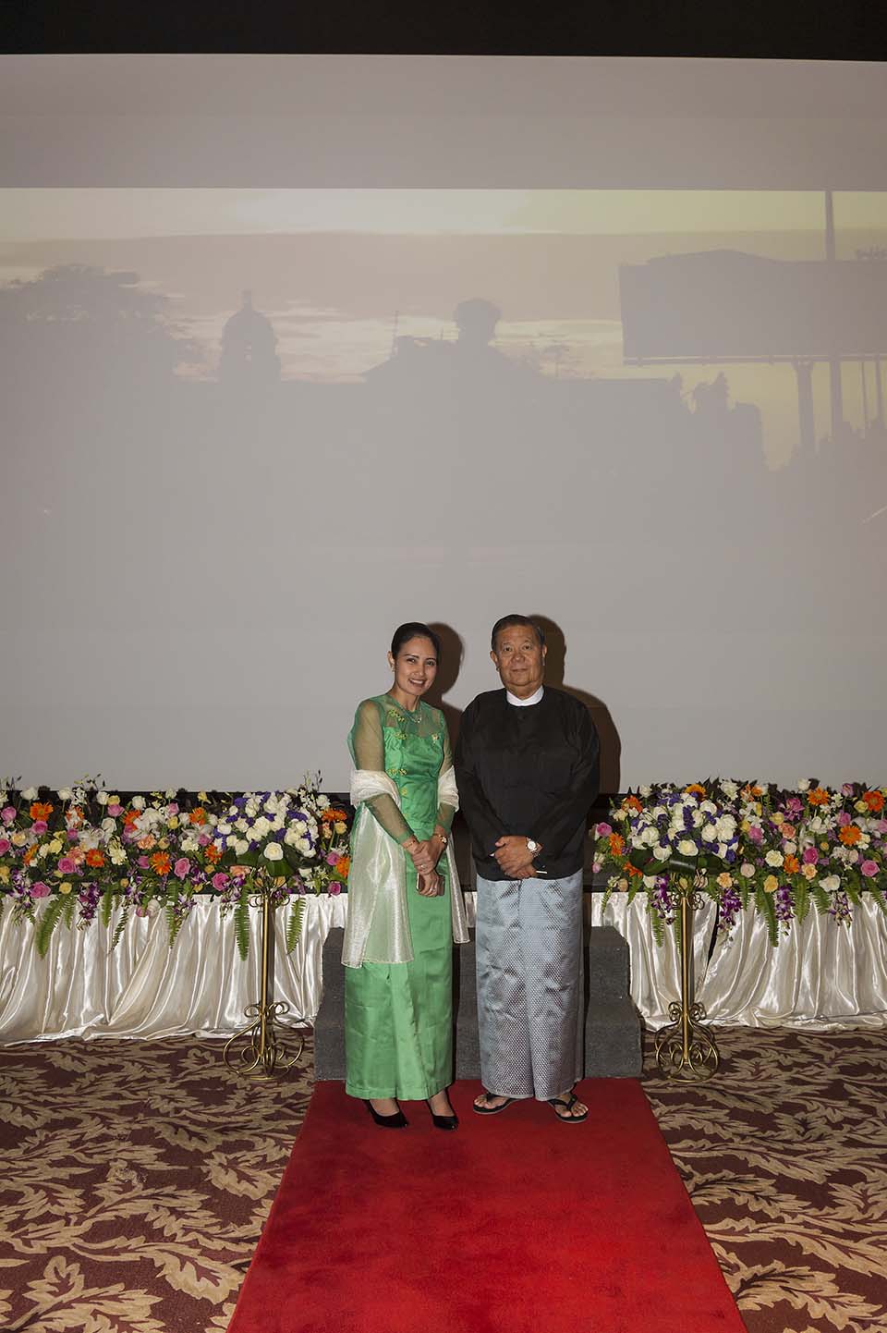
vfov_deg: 55.8
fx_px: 1258
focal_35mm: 34
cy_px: 666
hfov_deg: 38.8
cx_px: 444
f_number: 7.1
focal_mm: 34
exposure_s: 1/100
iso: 640
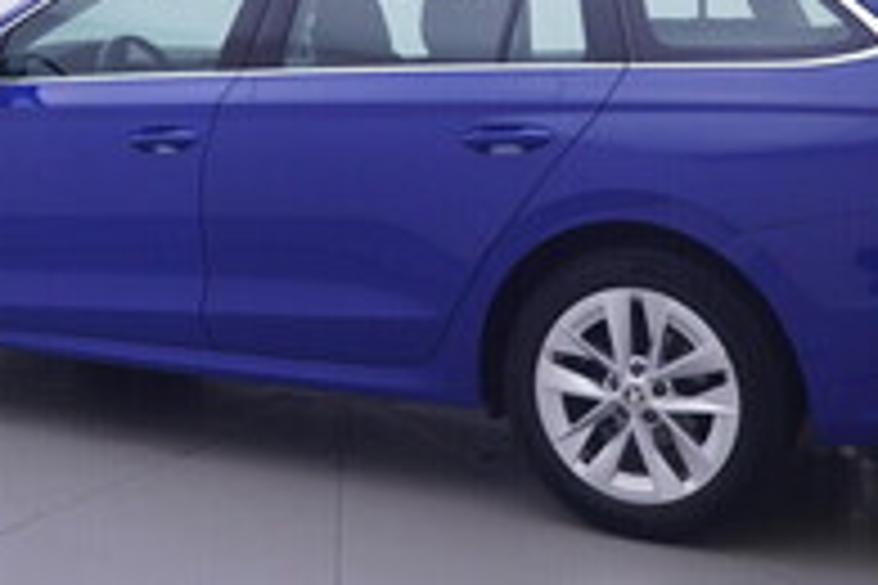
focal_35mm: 63
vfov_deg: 21.1
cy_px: 83
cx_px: 376
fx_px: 1546
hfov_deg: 31.7
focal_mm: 15
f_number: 5
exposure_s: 1/80
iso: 200
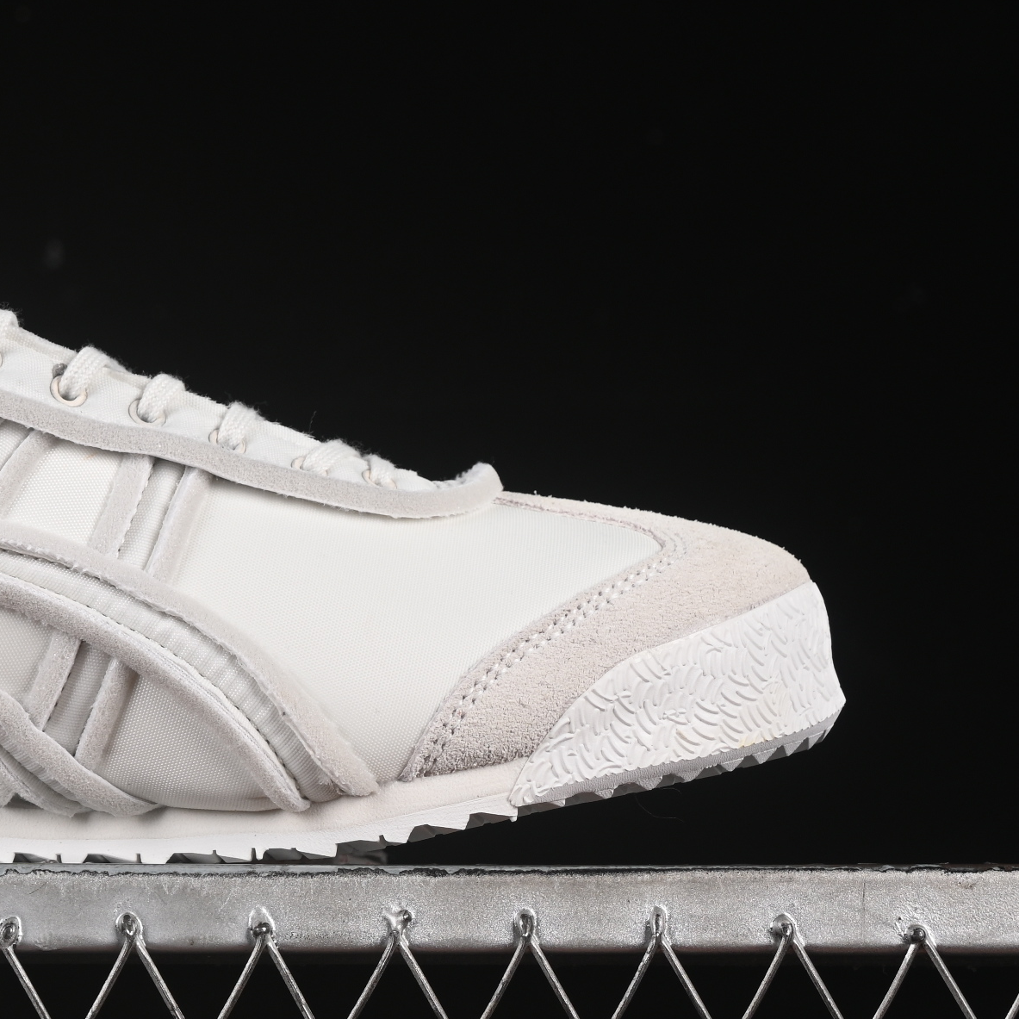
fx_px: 4996
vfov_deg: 11.6
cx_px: -6
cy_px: 363
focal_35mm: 150
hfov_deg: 11.5
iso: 160
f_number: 8
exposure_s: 1/80
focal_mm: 50
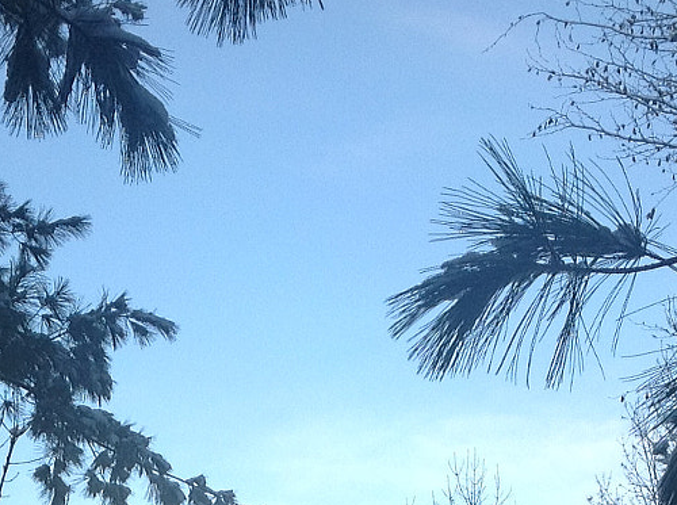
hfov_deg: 17.6
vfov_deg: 12.4
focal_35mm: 112
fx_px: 2186
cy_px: 790
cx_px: 257
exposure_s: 1/351
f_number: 2.4
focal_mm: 4.28
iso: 50
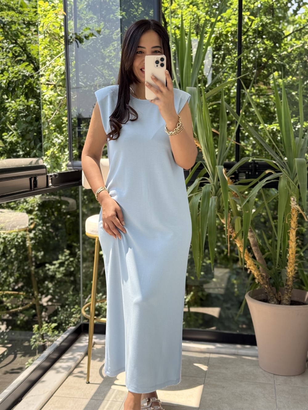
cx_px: 154
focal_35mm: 48
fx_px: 569
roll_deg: +0.9
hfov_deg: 30.3
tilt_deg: -20.1
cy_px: 205
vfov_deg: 39.7
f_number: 1.78
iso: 64
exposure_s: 1/405
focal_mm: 6.76
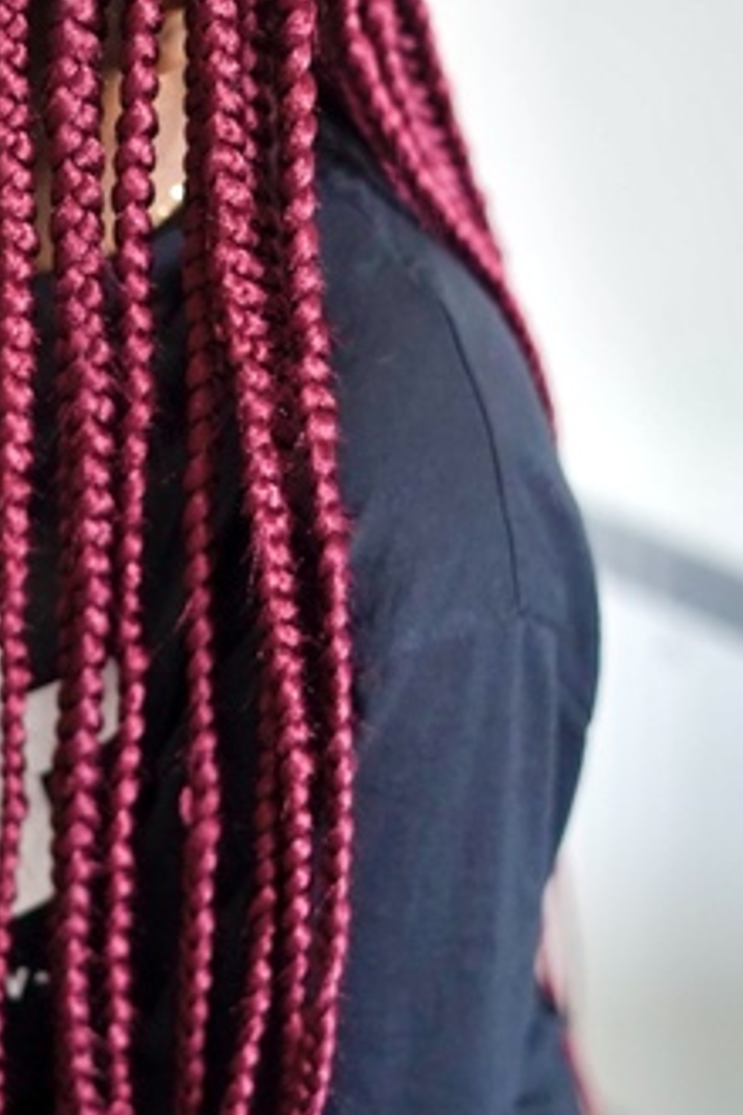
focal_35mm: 91
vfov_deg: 22.3
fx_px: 2817
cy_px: 416
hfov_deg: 14.9
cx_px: 123
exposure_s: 1/160
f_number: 2
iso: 4000
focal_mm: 50
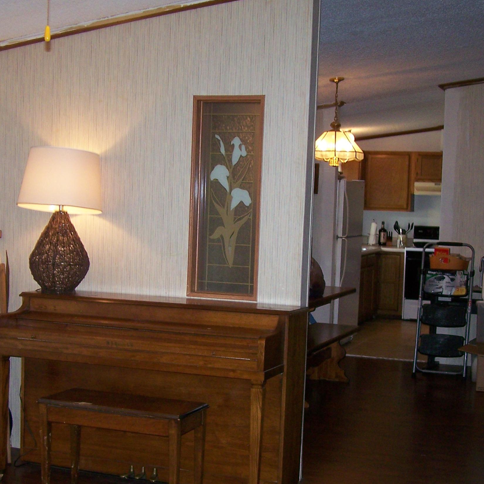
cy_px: 278
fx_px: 965
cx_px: 238
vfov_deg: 28.1
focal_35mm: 61
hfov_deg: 28.2
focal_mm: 6.3
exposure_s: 1/60
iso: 160
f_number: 2.8
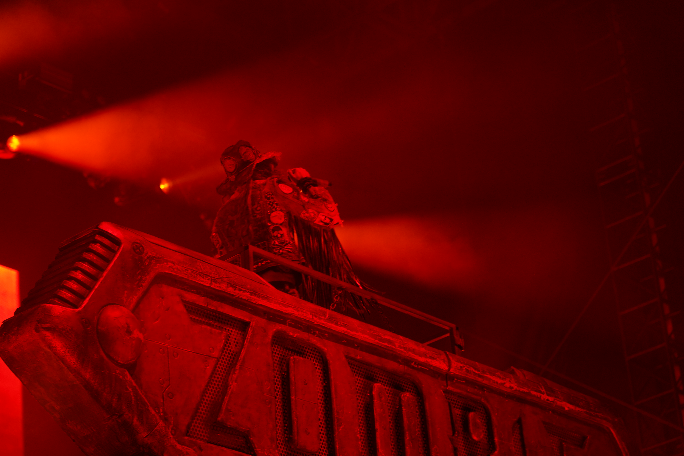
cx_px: 342
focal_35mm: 105
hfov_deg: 19.5
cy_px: 228
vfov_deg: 13.0
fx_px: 1995
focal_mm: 105
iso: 800
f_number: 4
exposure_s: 1/125
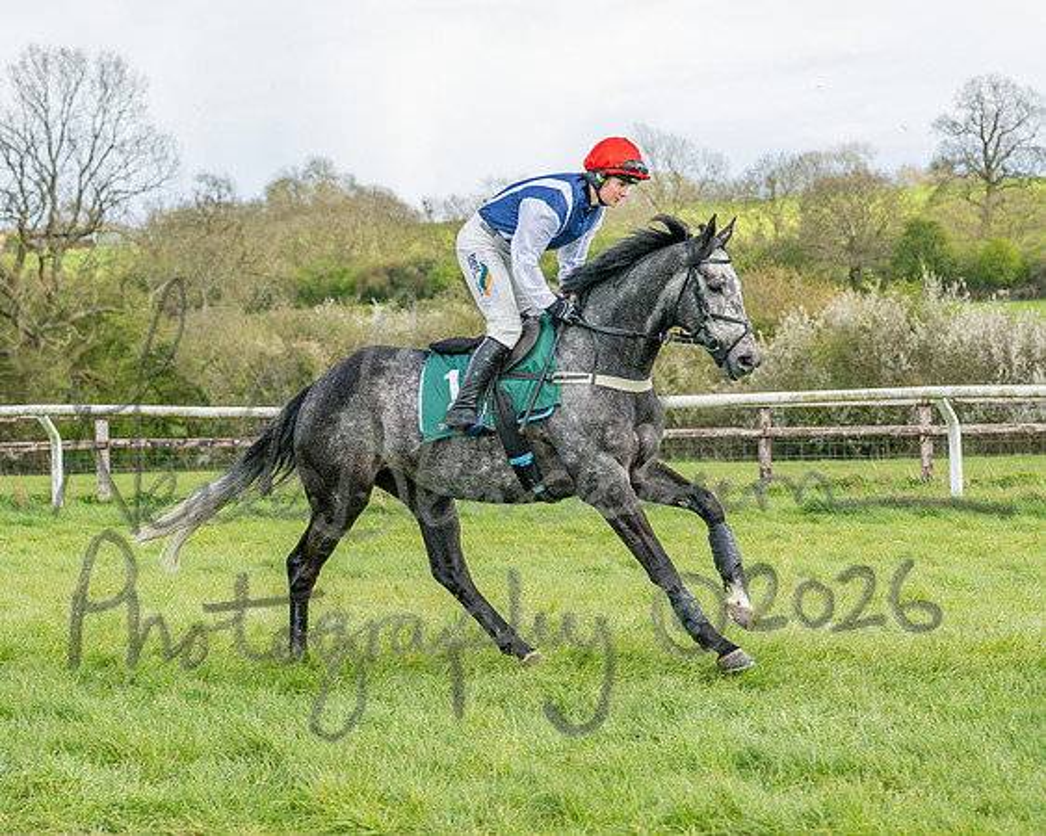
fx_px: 3661
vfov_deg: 13.0
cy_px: 418
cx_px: 527
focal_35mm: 118
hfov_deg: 16.3
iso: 400
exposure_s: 1/3200
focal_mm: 70
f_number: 4
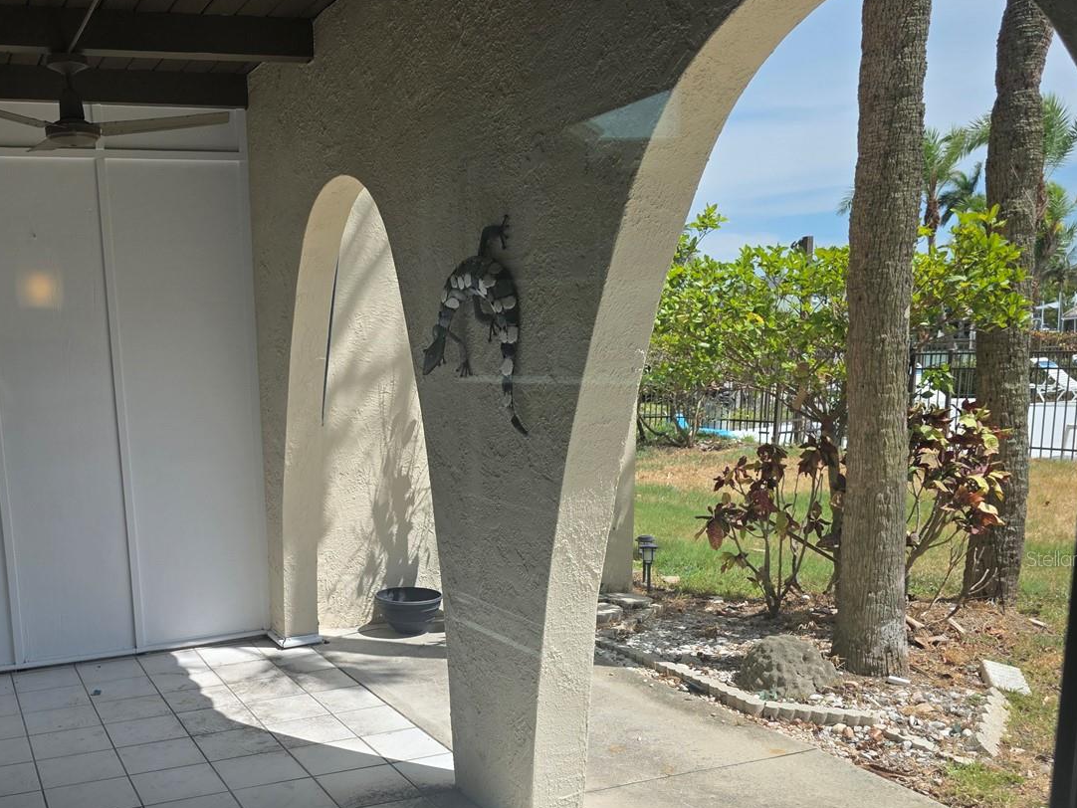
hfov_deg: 52.5
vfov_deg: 41.1
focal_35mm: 34
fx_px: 1058
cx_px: 323
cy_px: 558
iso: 80
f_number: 1.7
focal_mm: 6.3
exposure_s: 1/4333
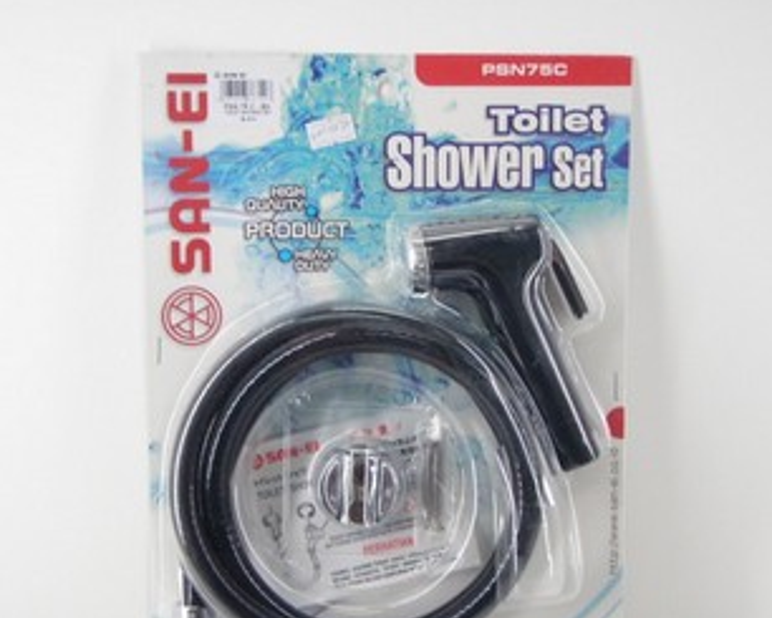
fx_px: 1486
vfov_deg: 23.5
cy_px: 363
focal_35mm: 65
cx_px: 396
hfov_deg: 29.1
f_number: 4
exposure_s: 1/30
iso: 200
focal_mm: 9.13
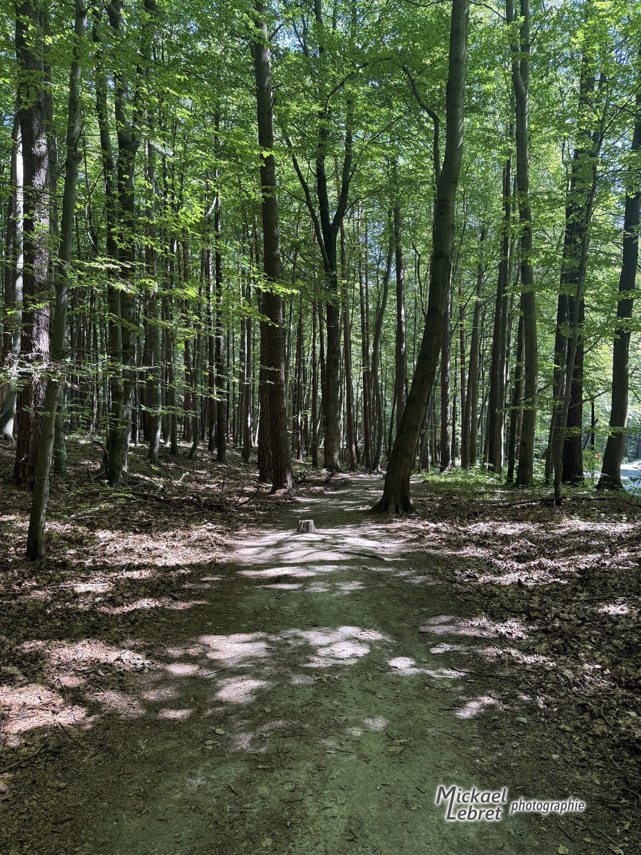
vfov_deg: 71.6
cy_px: 428
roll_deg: +0.1
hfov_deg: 56.8
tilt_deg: -1.8
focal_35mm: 24
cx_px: 320
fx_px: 593
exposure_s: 1/121
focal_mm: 6.76
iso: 125
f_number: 1.78
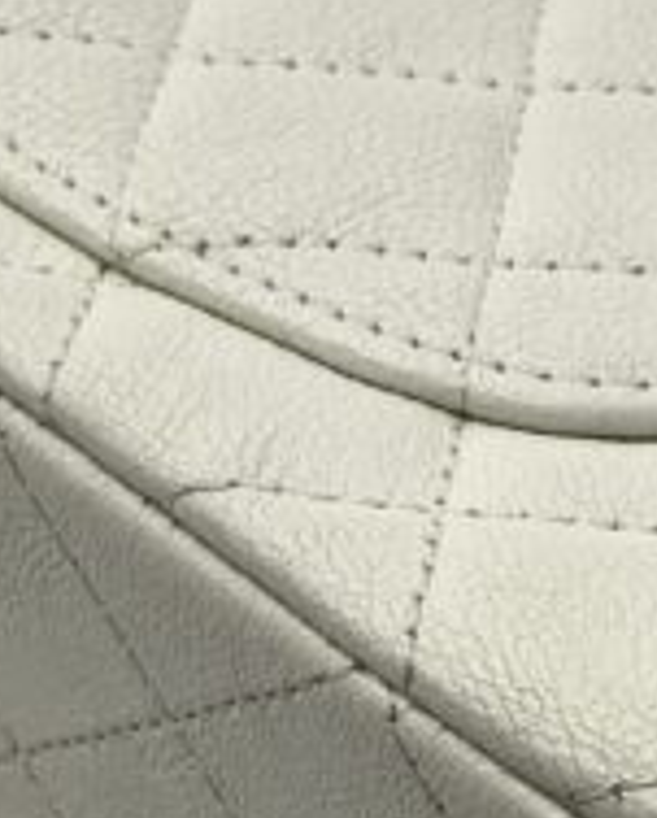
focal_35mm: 138
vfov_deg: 13.8
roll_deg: +3.0
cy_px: 705
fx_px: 3346
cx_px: 627
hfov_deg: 11.1
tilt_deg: -38.9
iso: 25
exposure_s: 1/120
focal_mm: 4.25
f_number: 1.8
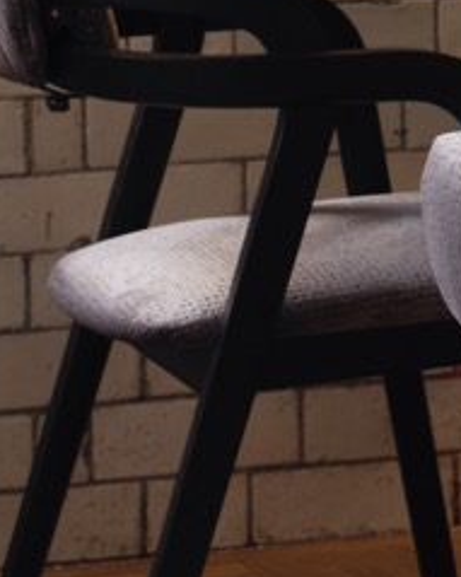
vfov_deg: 5.3
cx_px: 1035
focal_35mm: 356
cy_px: -493
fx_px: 6075
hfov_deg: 4.3
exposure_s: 1/4
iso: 640
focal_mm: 86.5
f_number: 11
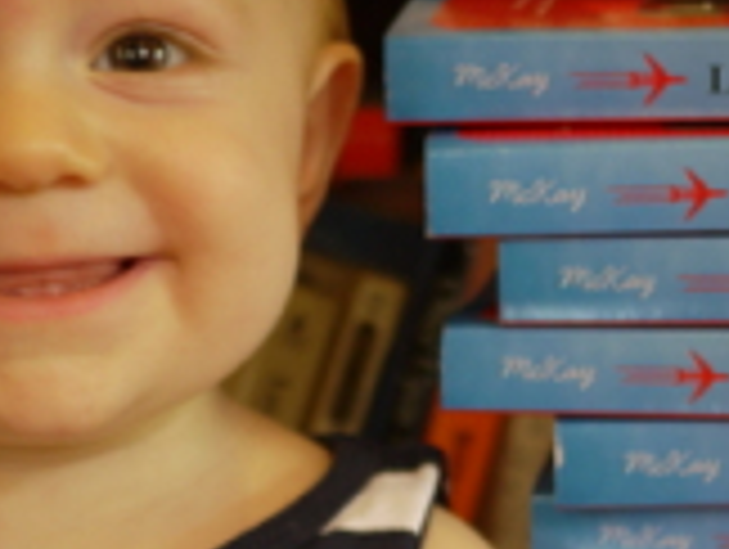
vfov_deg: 9.2
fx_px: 3332
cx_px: 261
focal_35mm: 158
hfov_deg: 12.5
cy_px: 742
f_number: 1.7
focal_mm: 20
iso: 125
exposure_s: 1/30
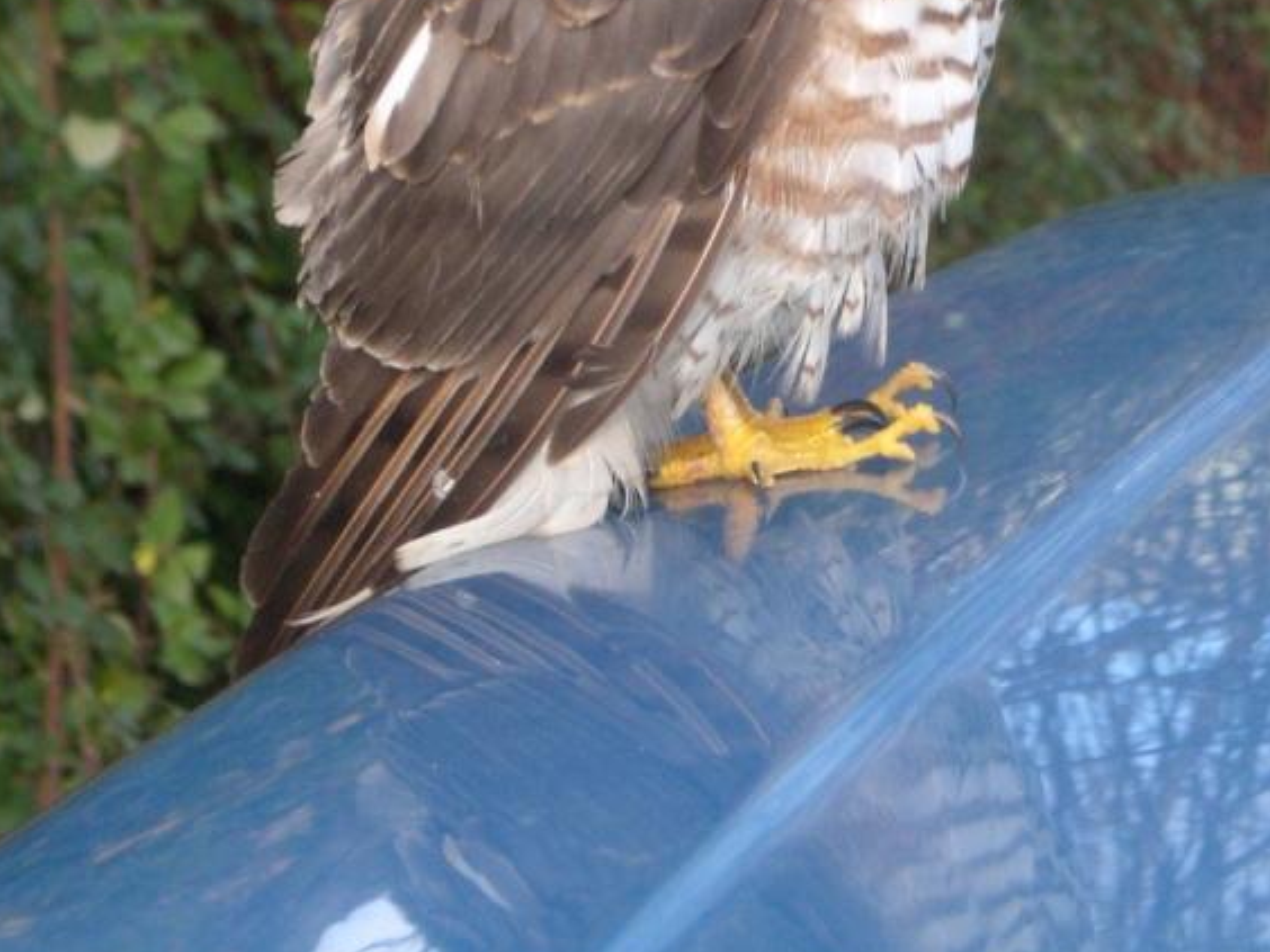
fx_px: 7594
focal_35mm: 207
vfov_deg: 7.2
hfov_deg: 9.6
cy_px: 110
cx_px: 734
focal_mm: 18.9
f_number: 5.9
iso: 200
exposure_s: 1/160
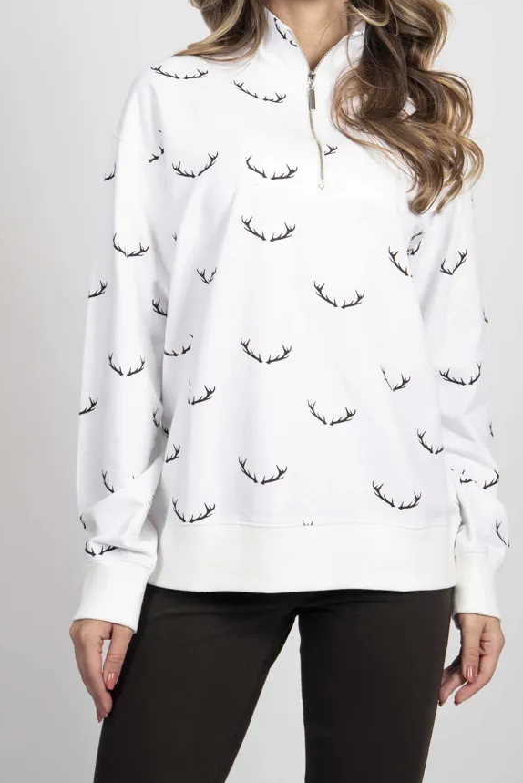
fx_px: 2001
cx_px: 259
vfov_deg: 22.0
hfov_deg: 14.9
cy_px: 267
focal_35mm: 92
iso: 320
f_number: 8
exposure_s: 1/160
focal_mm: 66
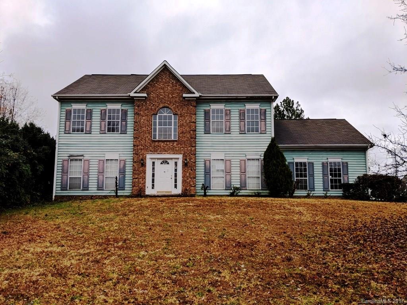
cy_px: 152
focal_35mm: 27
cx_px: 204
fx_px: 317
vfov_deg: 51.4
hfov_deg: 65.3
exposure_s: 1/120
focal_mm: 4.44
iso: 59
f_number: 1.8
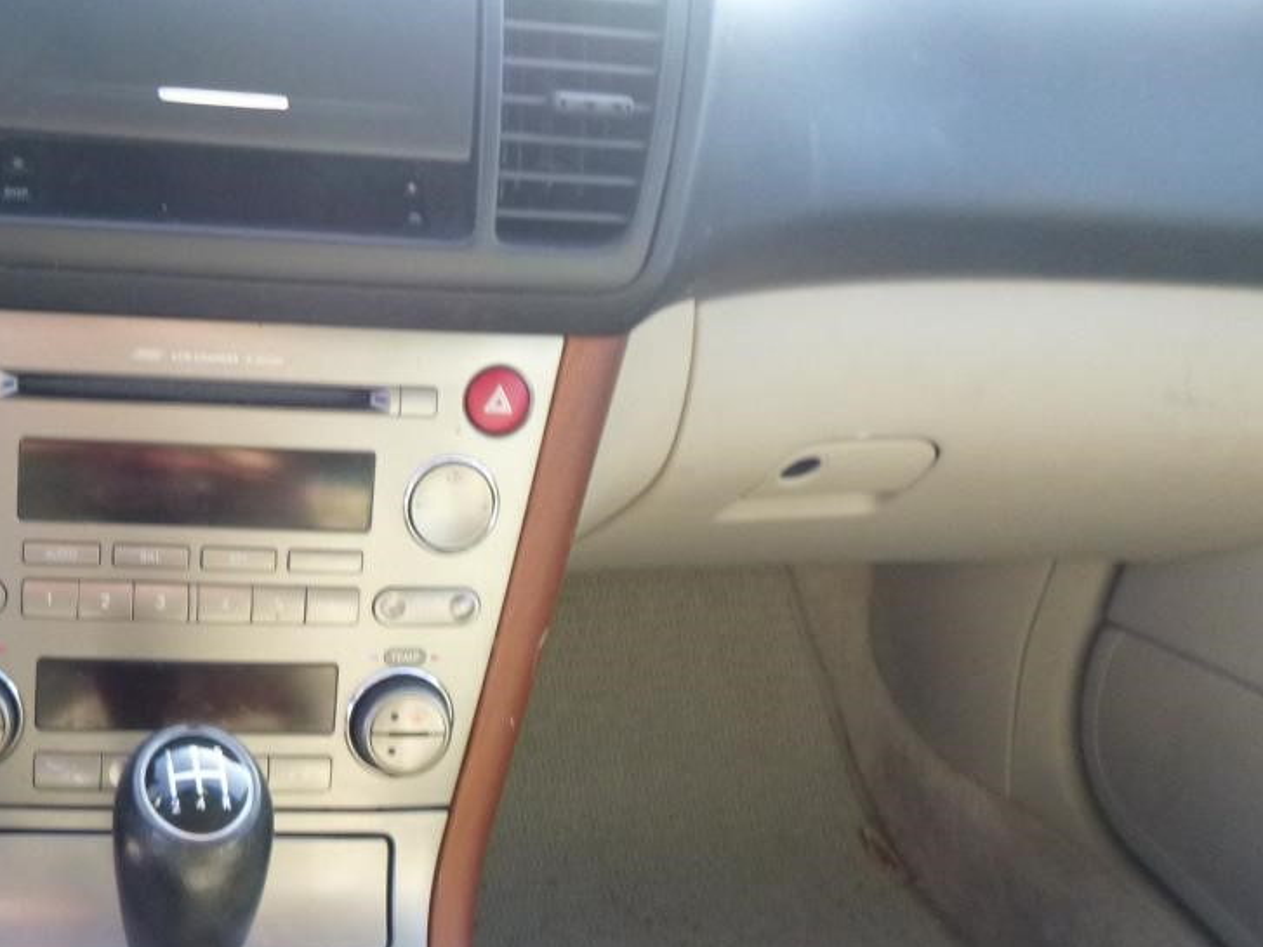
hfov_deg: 41.0
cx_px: 236
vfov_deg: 32.7
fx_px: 1605
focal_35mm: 44
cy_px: 579
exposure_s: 1/60
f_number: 3.9
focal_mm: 4.5
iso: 320
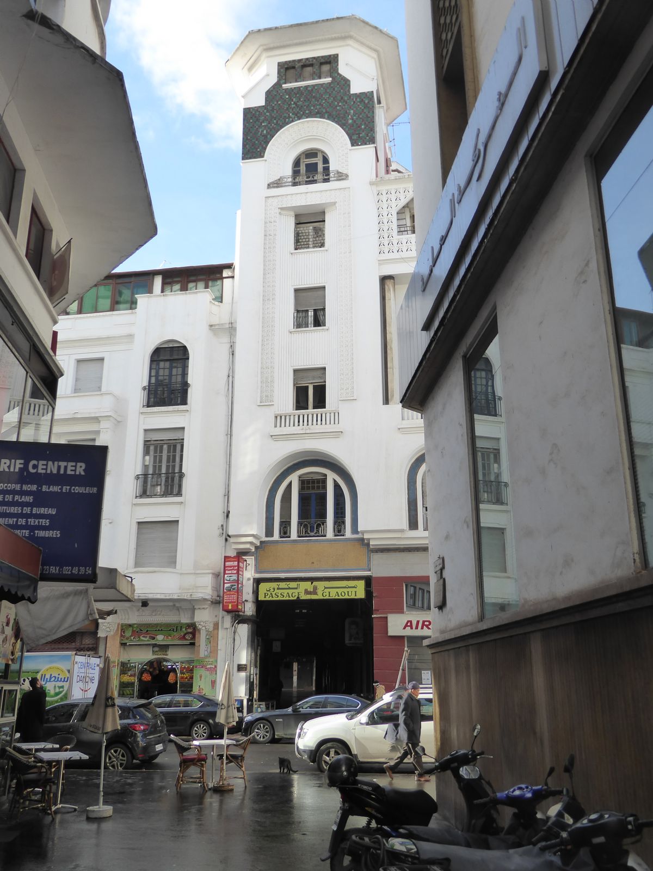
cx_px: 326
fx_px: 805
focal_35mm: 32
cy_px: 436
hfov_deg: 44.2
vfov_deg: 56.8
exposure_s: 1/250
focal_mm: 5.4
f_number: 3.5
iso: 160
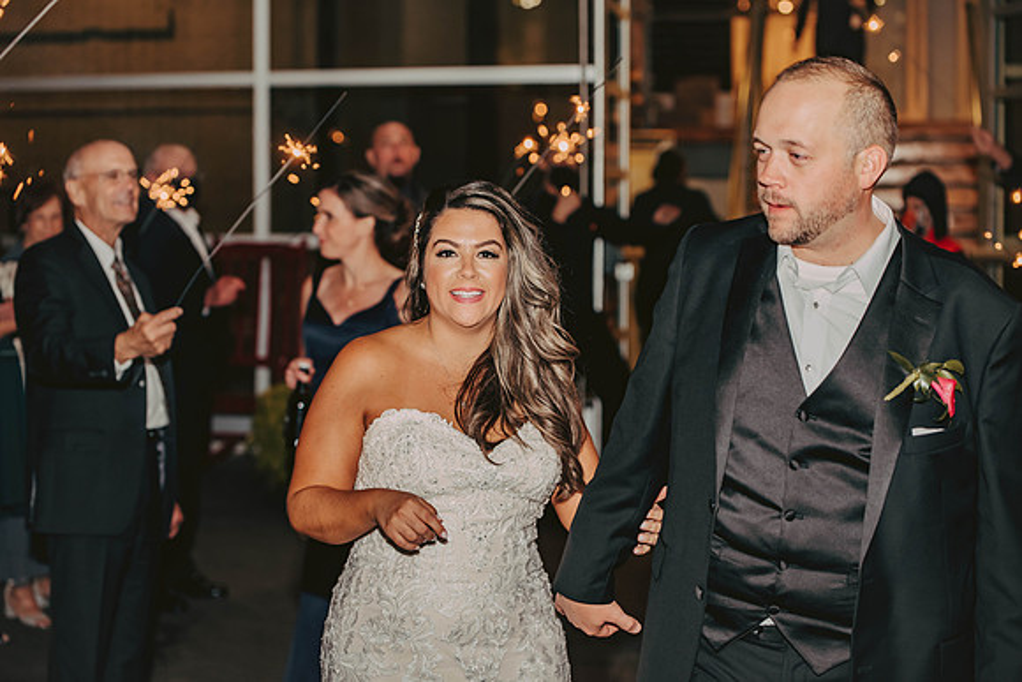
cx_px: 511
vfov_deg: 19.5
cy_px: 341
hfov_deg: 28.8
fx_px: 1988
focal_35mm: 70
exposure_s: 1/80
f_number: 3.2
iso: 500
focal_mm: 70
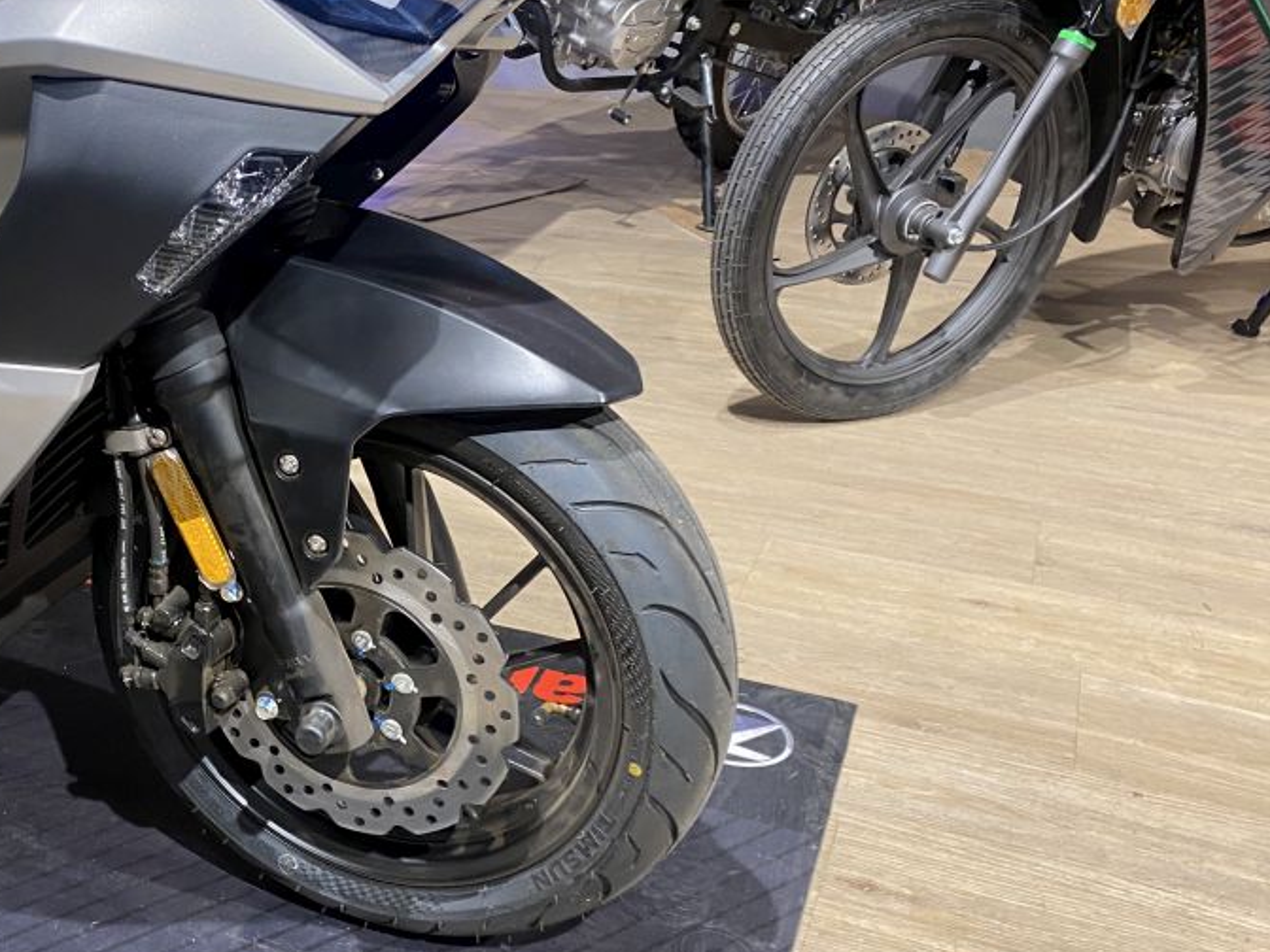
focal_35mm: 41
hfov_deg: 44.2
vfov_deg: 35.0
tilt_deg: -27.1
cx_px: 308
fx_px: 1504
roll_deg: +1.4
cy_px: 583
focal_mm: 4.25
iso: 100
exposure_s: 1/50
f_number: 1.8
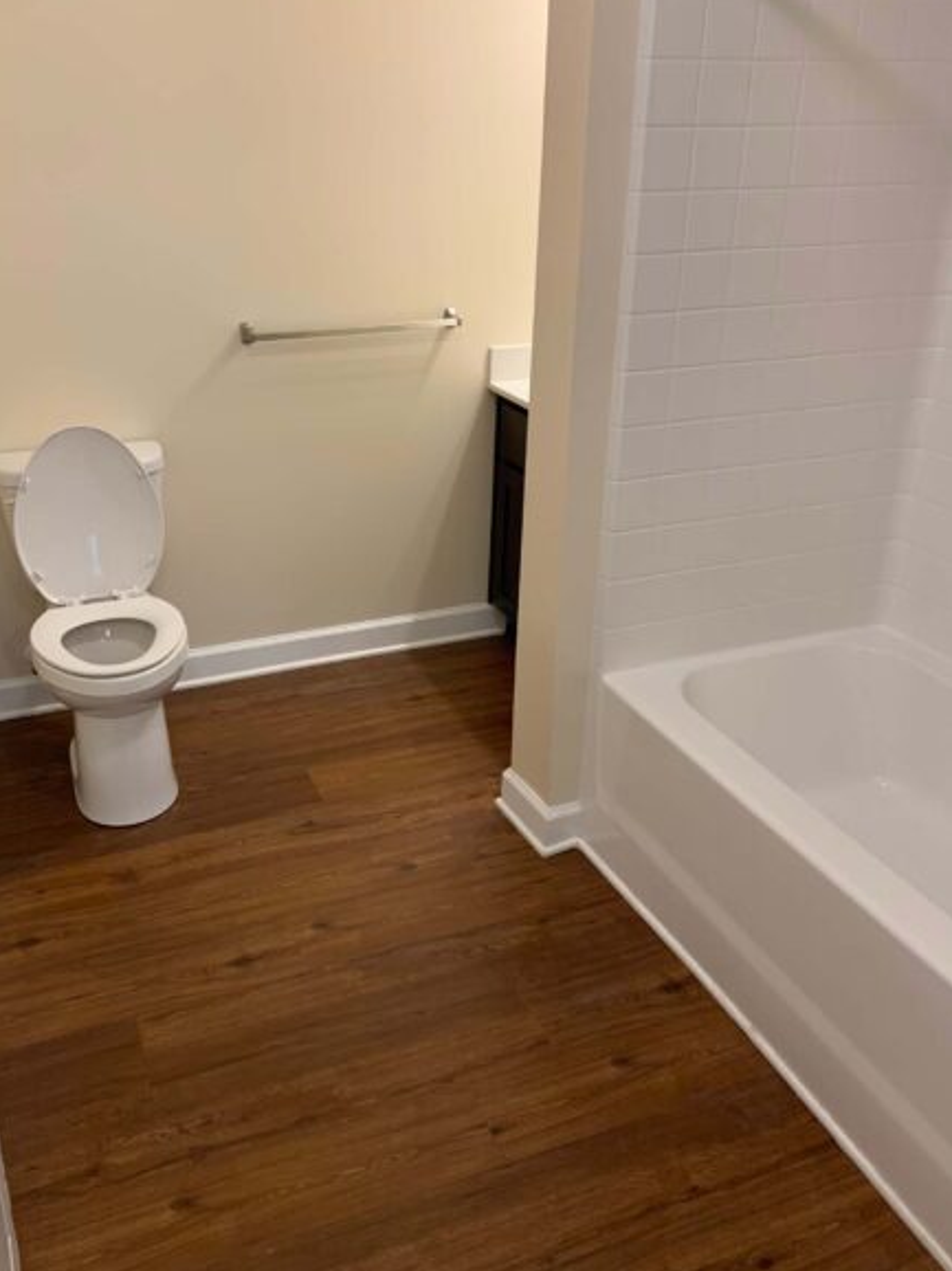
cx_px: 405
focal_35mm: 30
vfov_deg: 59.8
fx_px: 1101
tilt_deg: -20.6
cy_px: 566
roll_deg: +1.1
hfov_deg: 46.6
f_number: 1.8
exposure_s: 1/89
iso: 100
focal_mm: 4.25
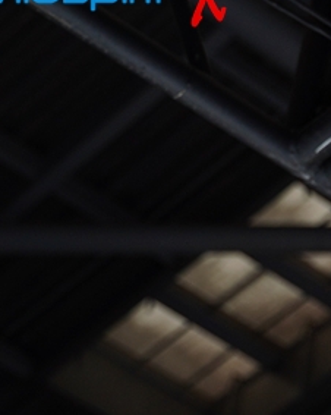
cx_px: 1157
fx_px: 2709
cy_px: 767
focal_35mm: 221
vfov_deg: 8.4
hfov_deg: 6.2
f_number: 2.8
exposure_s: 1/400
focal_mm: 37
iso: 100
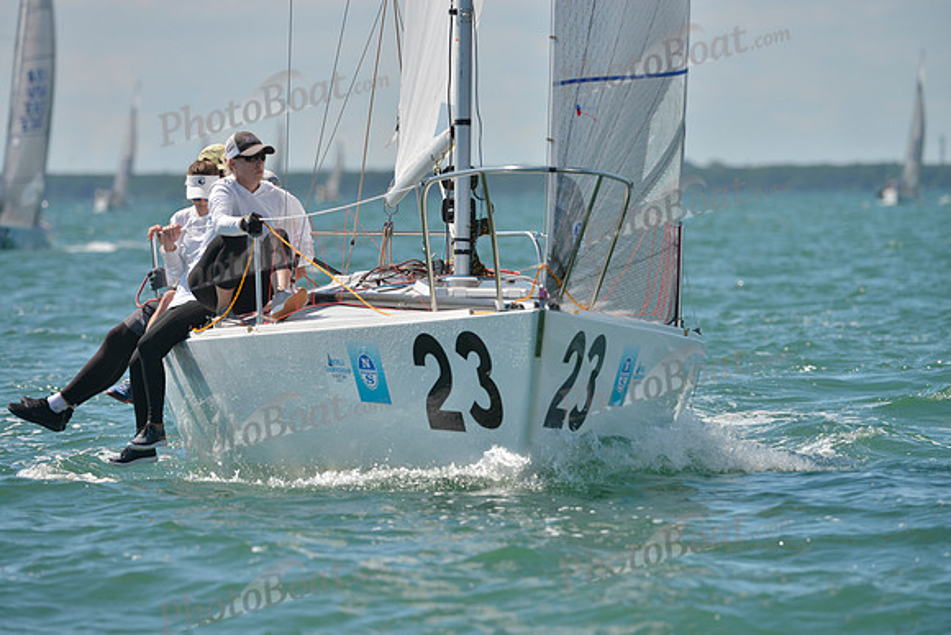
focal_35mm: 310
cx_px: 476
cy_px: 318
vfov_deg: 4.4
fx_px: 8191
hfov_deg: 6.6
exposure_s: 1/1250
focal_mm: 310
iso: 200
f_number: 6.3
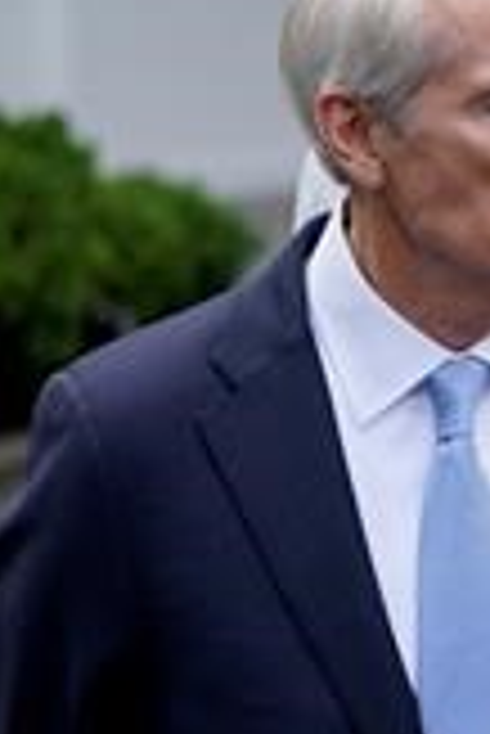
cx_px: 1380
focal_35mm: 279
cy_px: 664
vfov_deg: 7.4
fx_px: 5684
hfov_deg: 4.7
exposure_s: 1/1600
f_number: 2.8
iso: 200
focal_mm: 70
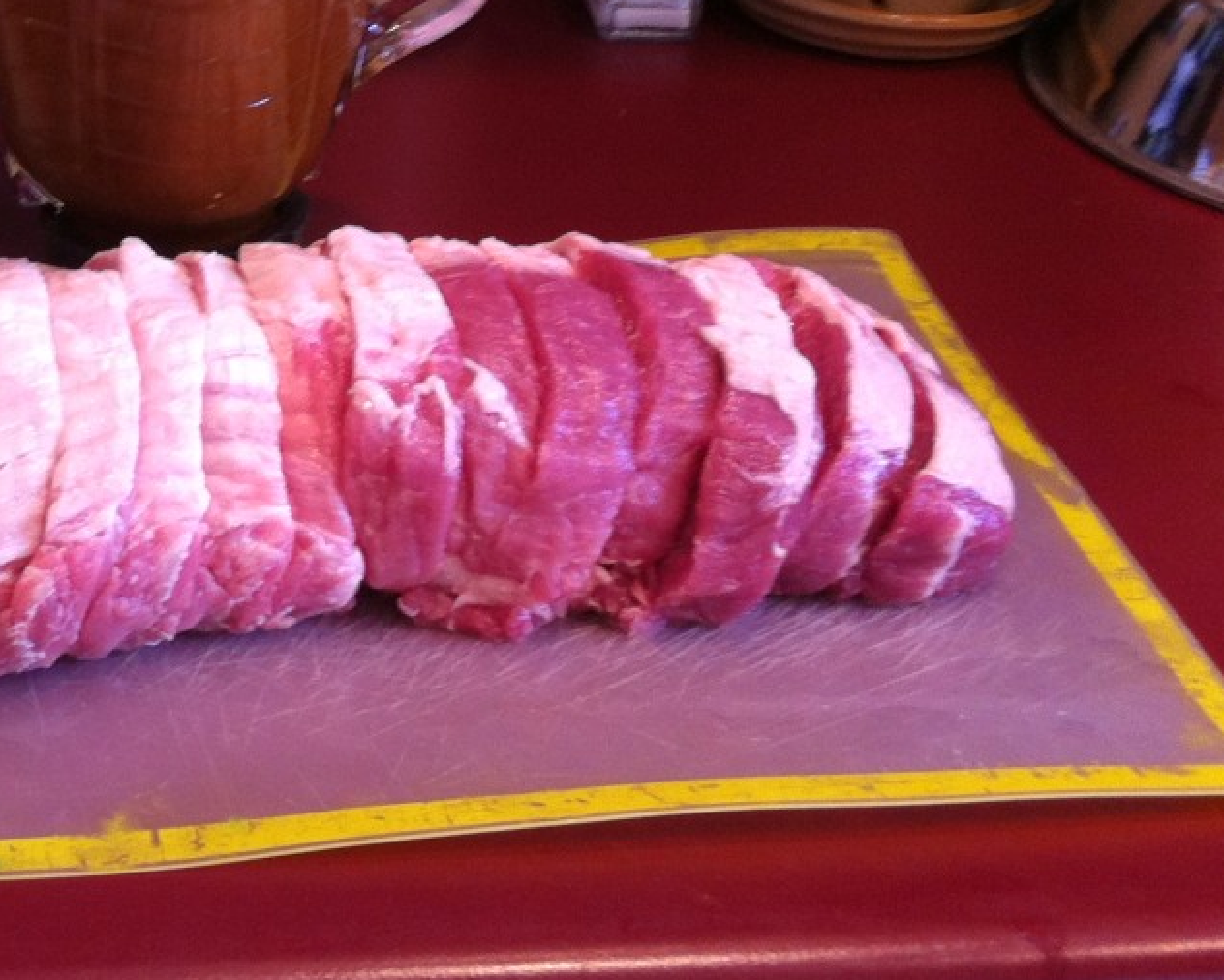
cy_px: 186
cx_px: 19
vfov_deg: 19.5
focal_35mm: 78
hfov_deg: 23.5
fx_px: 2826
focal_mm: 3.85
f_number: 2.8
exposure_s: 1/15
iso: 100
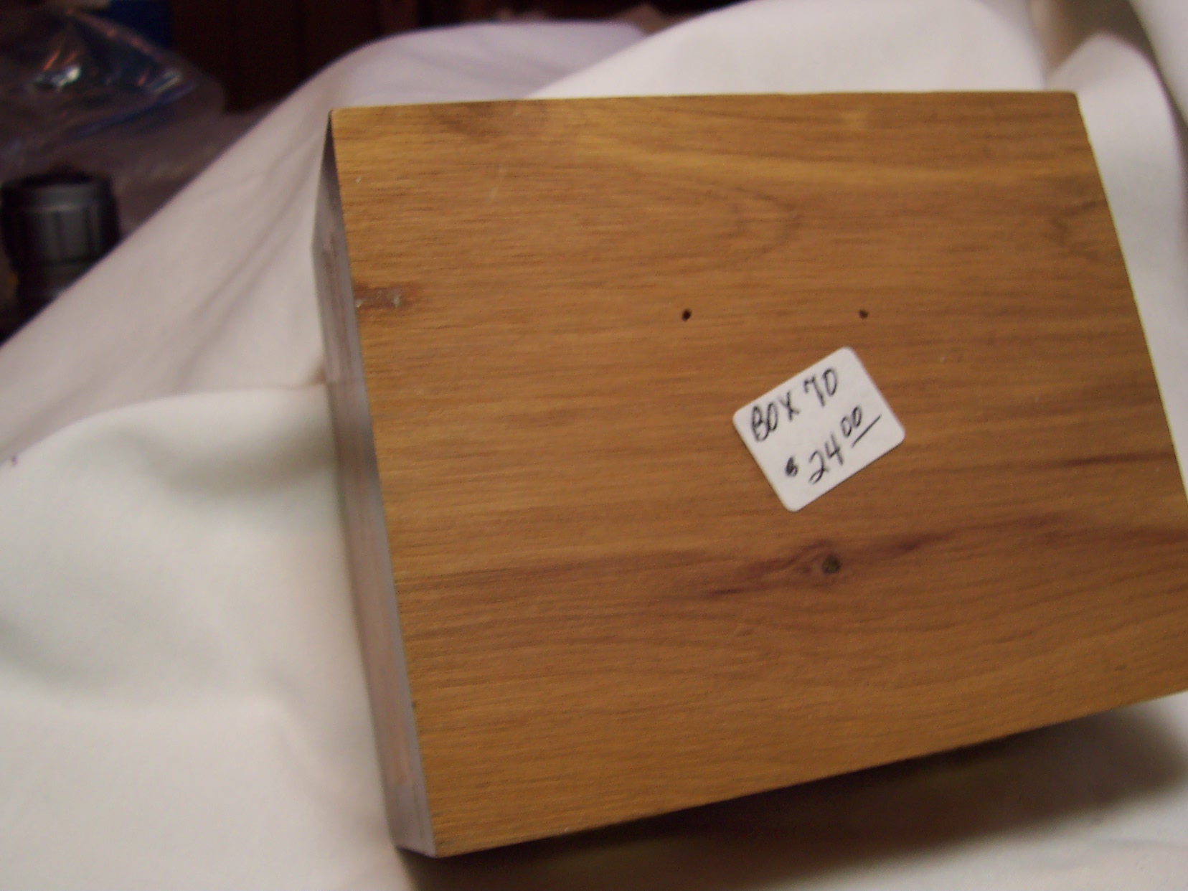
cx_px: 594
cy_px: 446
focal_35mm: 37
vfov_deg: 38.7
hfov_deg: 50.1
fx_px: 1270
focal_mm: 5.6
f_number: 2.8
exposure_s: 1/30
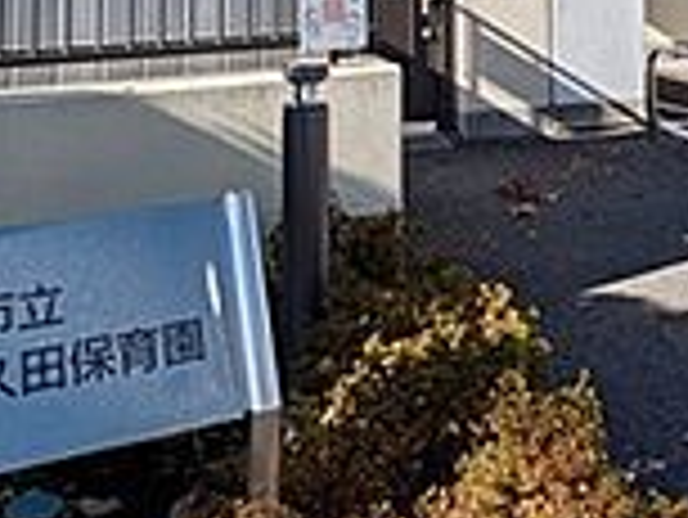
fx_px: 1094
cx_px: 481
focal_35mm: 55
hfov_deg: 34.4
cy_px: -131
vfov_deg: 23.8
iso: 45
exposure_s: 1/2747
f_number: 2.2
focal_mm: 1.83
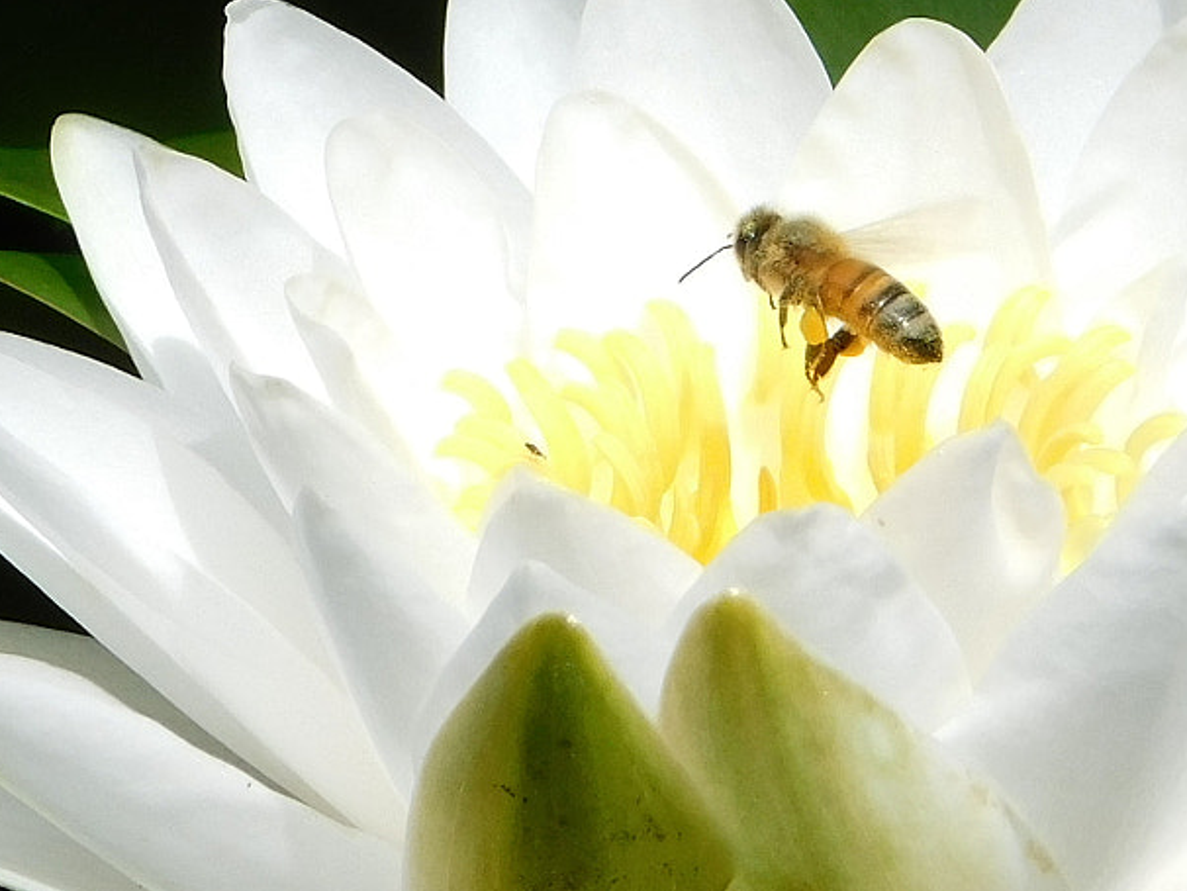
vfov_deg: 1.1
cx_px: 707
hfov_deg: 1.5
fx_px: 46516
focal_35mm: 1356
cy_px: 200
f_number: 6
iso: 125
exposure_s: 1/500
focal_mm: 91.2
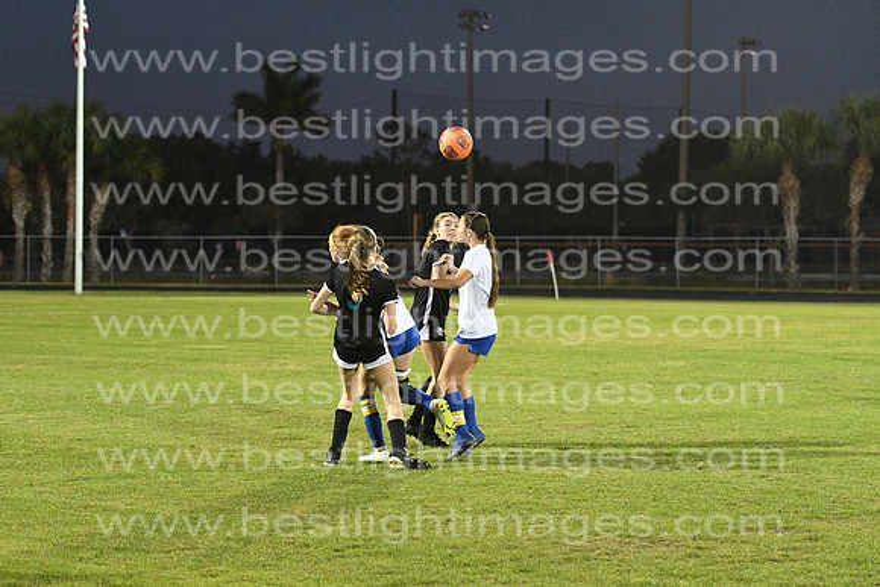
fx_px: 2567
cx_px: 440
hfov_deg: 19.5
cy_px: 294
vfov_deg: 13.0
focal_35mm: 105
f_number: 2.8
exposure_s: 1/800
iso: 7200
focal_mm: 70
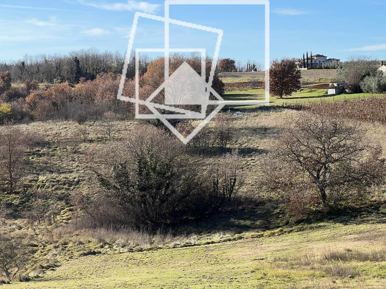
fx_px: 859
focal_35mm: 77
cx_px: 193
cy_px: 144
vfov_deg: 19.1
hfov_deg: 25.3
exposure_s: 1/552
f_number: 2.8
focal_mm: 9
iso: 32
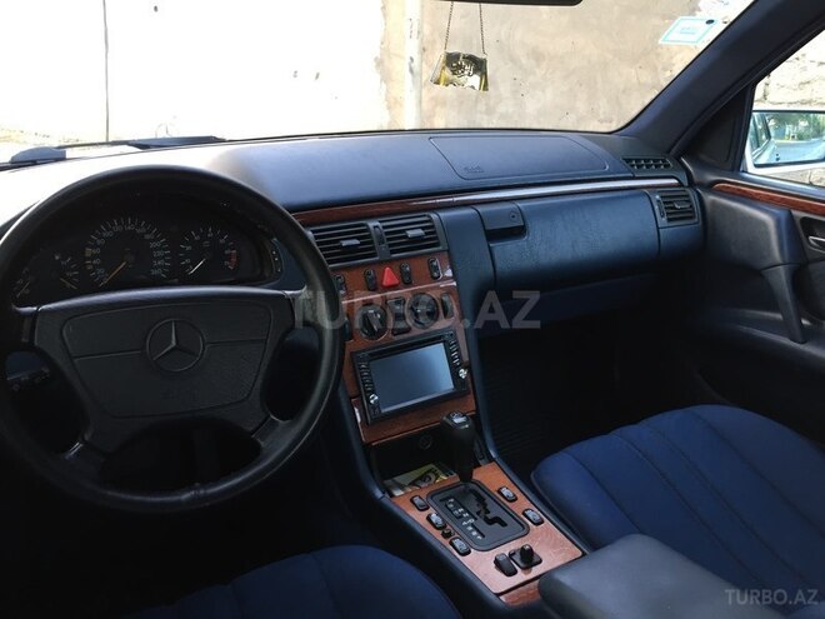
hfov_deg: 61.7
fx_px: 691
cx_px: 412
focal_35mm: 29
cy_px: 310
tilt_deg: -19.1
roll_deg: -1.3
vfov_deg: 48.2
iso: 80
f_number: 2.2
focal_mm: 4.15
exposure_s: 1/33
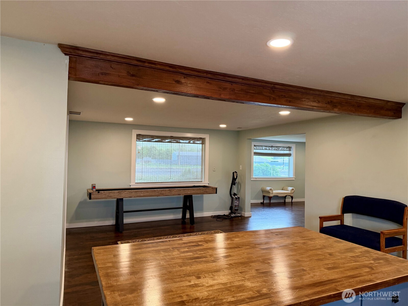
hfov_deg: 71.6
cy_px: 153
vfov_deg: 56.8
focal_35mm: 24
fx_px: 283
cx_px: 204
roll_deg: -1.3
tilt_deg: +1.4
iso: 320
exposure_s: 1/120
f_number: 1.78
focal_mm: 6.76
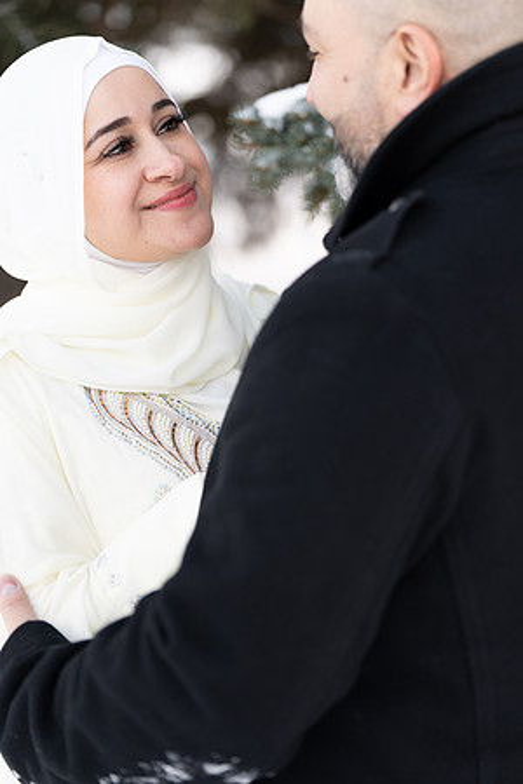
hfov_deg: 14.4
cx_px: 262
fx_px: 2070
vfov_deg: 21.5
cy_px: 392
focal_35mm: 95
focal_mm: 95
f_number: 2.8
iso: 160
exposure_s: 1/160
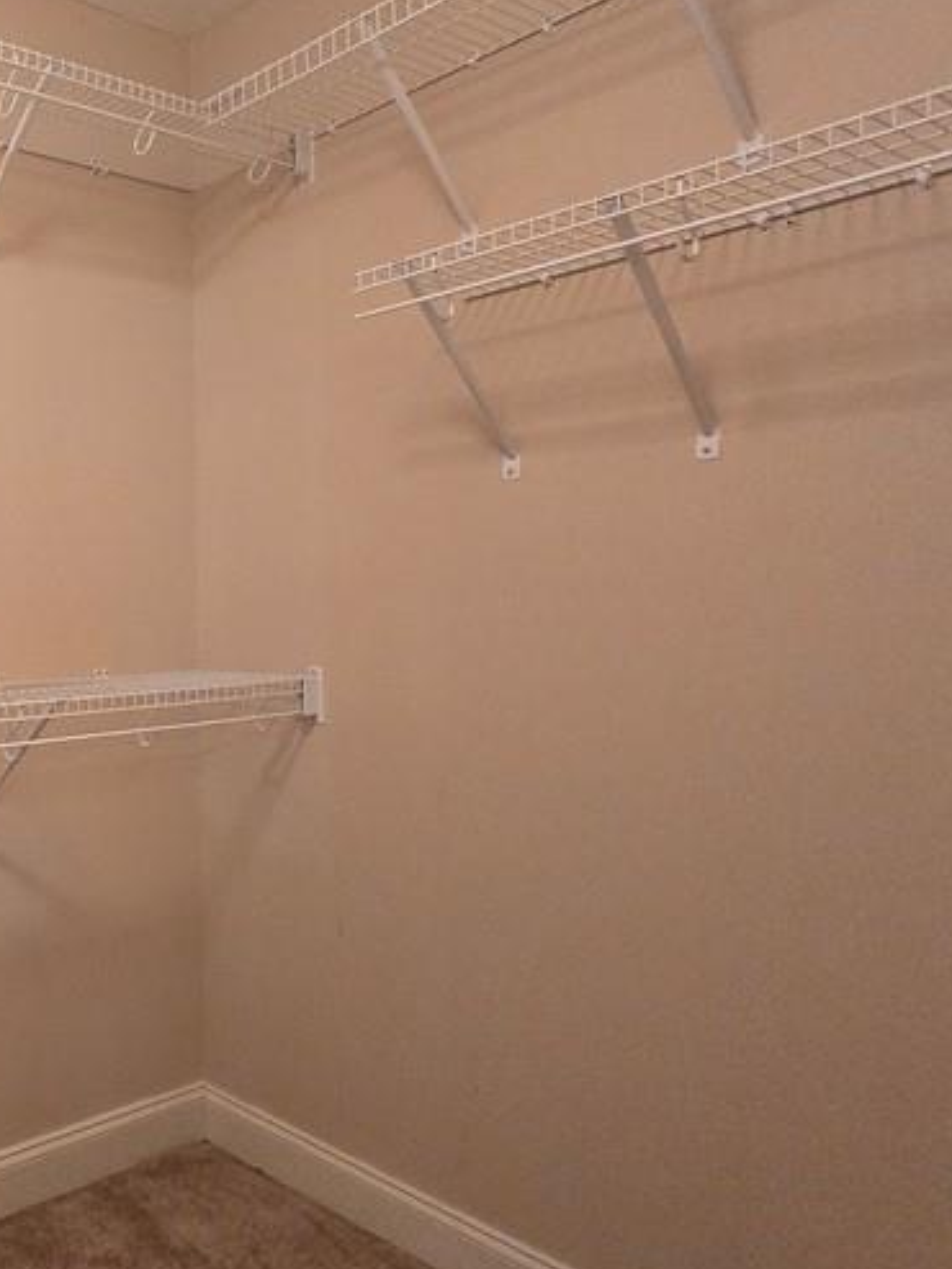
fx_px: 990
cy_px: 628
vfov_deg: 65.3
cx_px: -118
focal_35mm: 27
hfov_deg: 40.4
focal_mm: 1.7
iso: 640
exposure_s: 1/61
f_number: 2.2
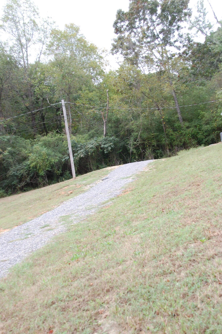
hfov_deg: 28.0
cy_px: 167
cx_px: 111
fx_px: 446
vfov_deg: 41.2
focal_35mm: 48
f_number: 6.3
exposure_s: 1/160
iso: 200
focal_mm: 32
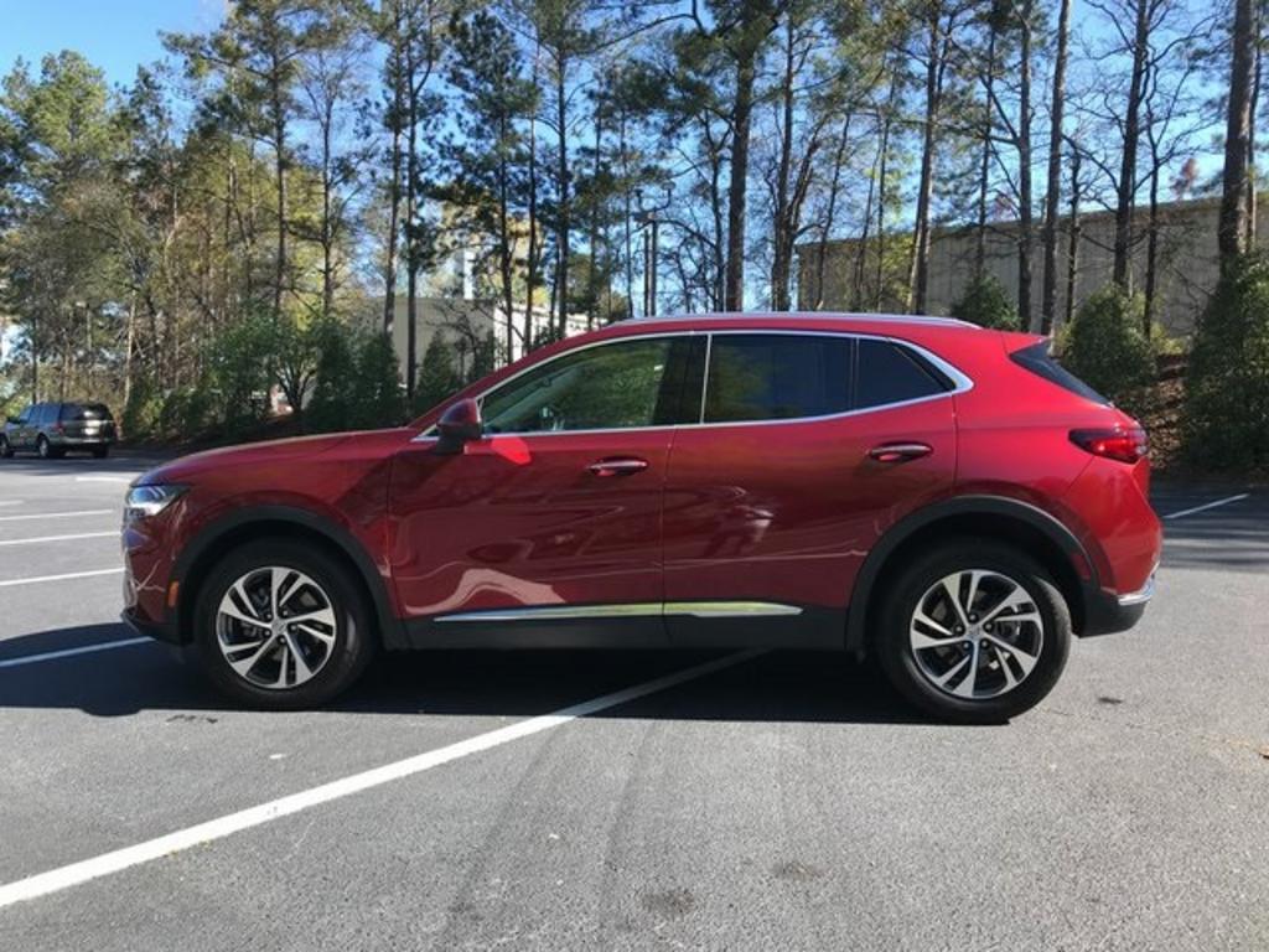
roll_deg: -1.9
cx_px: 634
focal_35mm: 28
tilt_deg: -0.3
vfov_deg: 49.7
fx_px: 1026
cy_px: 476
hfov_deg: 63.4
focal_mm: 3.99
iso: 20
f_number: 1.8
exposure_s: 1/595
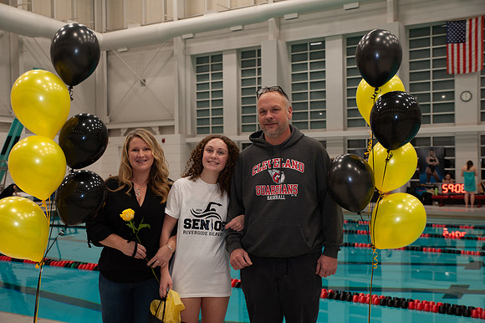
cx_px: 242
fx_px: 539
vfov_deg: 33.4
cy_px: 162
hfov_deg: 48.5
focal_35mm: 40
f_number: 5
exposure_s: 1/60
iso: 400
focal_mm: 40
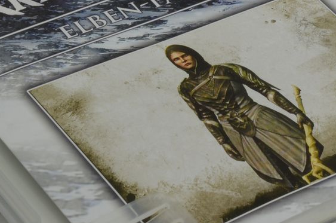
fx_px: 1788
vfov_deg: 7.1
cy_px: 10
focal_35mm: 192
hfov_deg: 10.6
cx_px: 370
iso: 100
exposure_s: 1/3
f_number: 20
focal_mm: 40
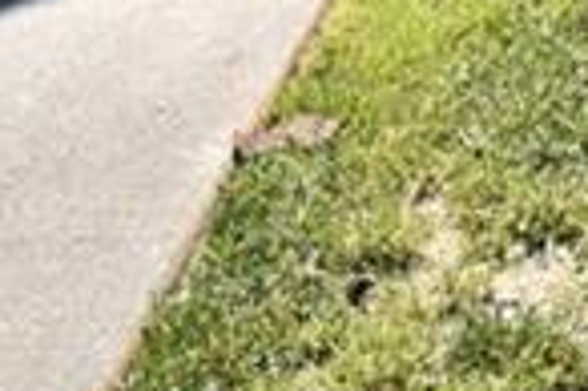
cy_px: -754
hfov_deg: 18.2
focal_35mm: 105
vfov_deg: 10.0
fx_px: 1713
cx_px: 765
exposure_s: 1/320
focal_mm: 10
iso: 200
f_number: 7.1
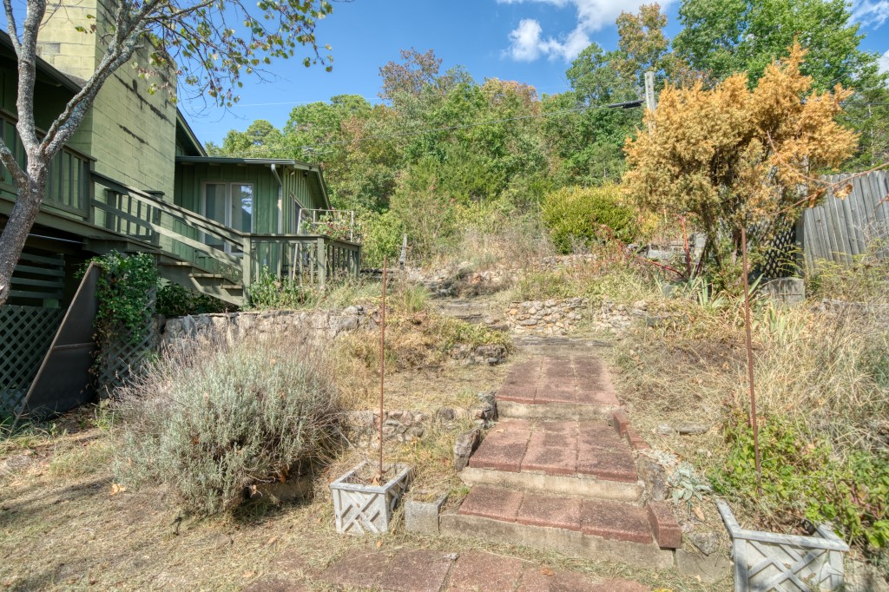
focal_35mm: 17
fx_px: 420
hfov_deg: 93.3
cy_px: 296
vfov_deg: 70.4
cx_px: 444
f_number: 4.5
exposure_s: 1/80
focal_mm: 17
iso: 100
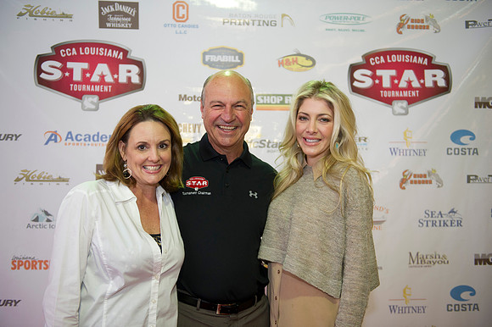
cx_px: 246
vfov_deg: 35.0
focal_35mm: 38
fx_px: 519
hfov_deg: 50.7
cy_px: 164
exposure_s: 1/80
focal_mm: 38
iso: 1000
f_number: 2.8
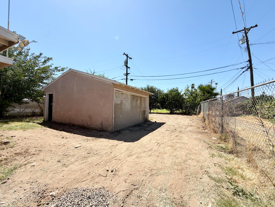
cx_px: 138
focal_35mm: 14
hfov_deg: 102.1
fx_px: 111
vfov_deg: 85.7
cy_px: 104
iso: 20
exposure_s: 1/853
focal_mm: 2.22
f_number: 2.2
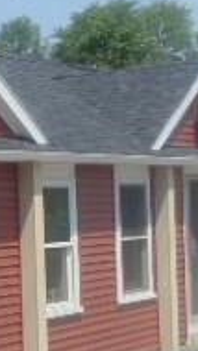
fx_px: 1166
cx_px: -170
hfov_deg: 9.2
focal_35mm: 125
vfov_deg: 17.0
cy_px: 268
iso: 80
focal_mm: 6.2
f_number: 3.4
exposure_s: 1/1000
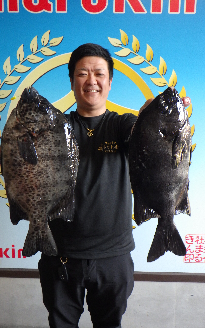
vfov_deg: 62.9
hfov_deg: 41.8
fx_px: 268
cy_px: 165
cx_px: 91
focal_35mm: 30
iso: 400
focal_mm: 5
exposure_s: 1/45
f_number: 3.5
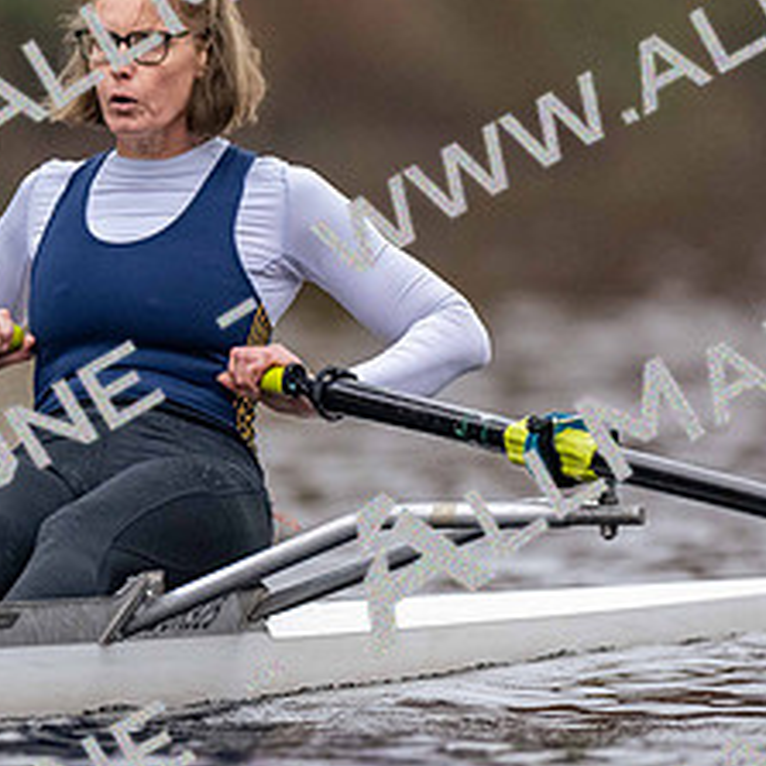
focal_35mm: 1328
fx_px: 33247
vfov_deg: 1.3
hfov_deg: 1.3
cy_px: 331
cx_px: 62
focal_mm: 600
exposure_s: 1/2500
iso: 4500
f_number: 4
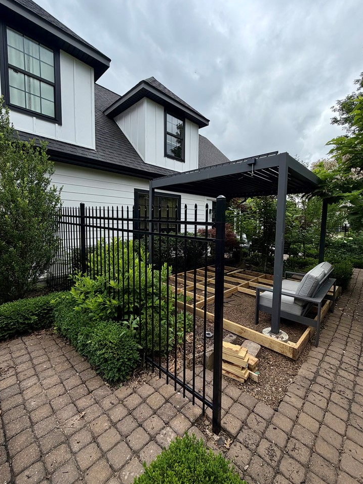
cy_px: 238
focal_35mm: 15
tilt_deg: -4.5
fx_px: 210
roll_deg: -0.7
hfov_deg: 81.7
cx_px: 182
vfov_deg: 98.2
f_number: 2.2
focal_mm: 2.22
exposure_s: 1/864
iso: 20
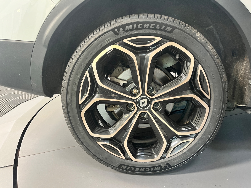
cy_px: 94
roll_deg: -0.7
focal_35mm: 26
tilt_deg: -15.5
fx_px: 189
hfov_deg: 67.3
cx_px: 126
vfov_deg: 53.1
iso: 400
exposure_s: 1/50
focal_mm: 5.1
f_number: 1.6
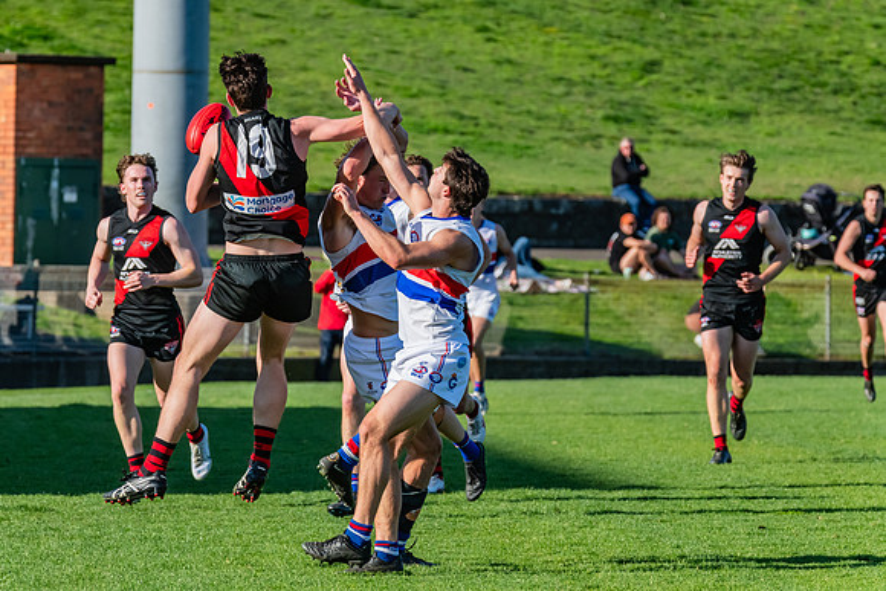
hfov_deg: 5.5
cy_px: 220
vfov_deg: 3.7
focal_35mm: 376
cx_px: 325
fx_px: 9252
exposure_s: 1/1600
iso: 800
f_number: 9
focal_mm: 290
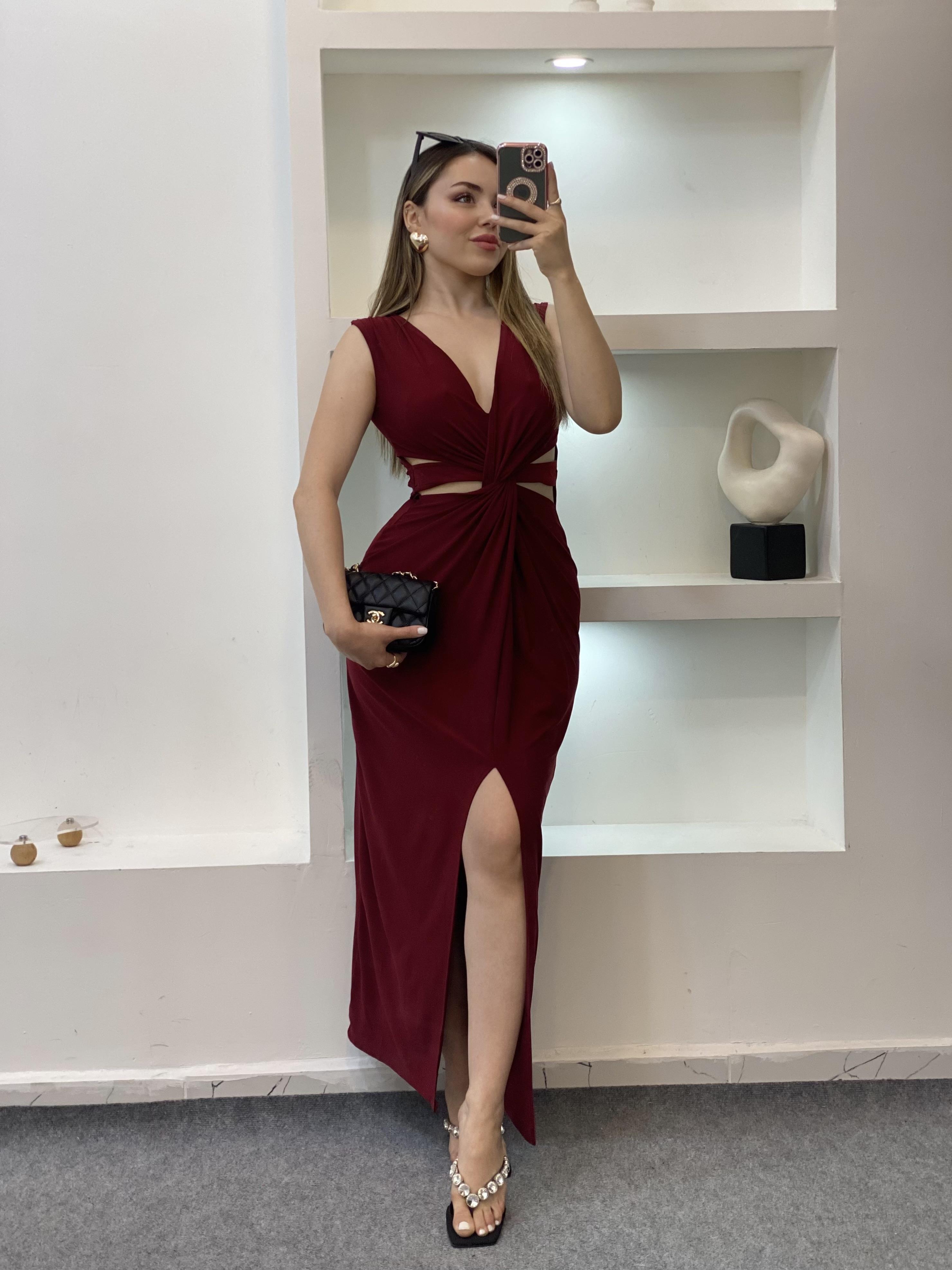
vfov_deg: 36.8
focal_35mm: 52
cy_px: 635
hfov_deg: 28.0
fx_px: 1907
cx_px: 476
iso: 80
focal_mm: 6
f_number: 2
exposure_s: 1/100
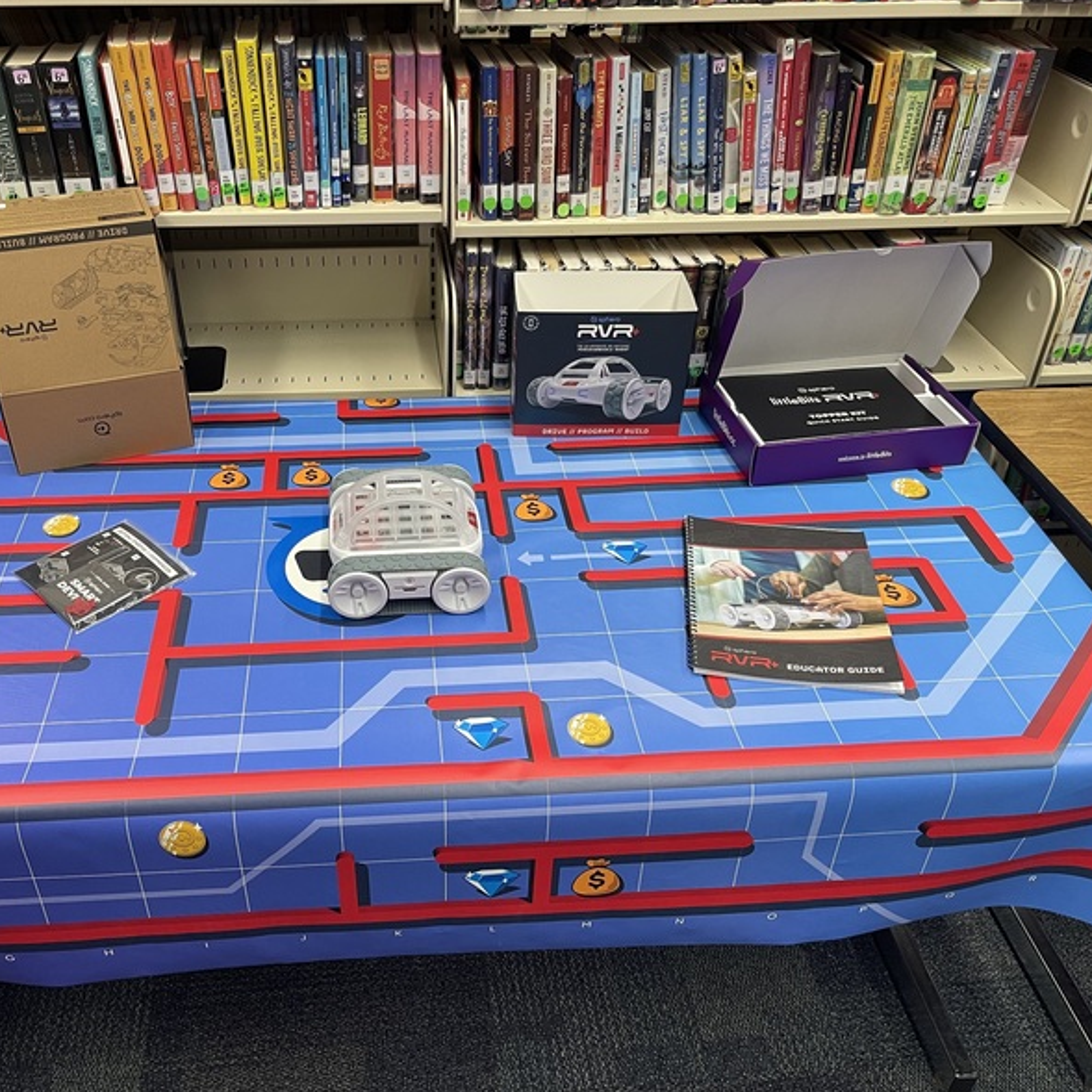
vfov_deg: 54.0
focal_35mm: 30
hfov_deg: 53.8
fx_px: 1071
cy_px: 543
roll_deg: -0.5
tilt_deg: -36.4
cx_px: 458
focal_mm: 5.1
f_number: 1.6
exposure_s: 1/60
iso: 125
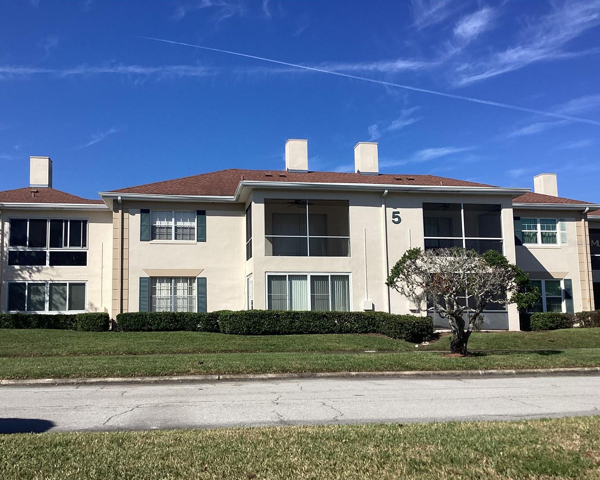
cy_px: 243
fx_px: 586
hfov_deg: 54.2
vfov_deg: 44.6
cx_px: 280
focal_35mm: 33
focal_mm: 3.3
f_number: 2.4
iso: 25
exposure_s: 1/2092
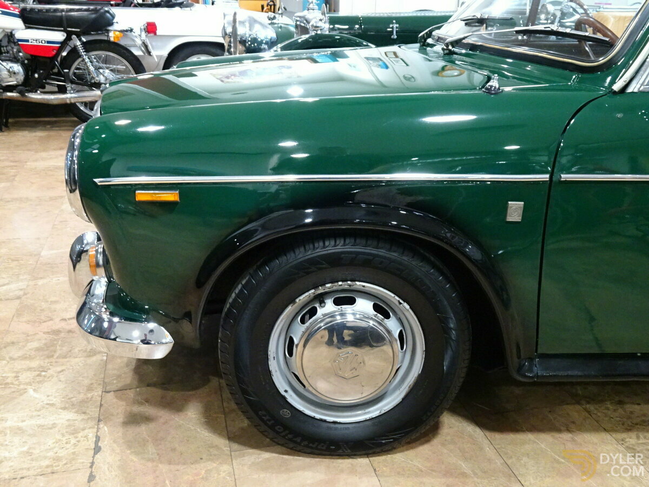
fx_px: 619
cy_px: 244
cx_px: 324
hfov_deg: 55.4
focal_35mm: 33
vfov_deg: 42.9
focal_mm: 5.61
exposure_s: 1/8
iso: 800
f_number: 4
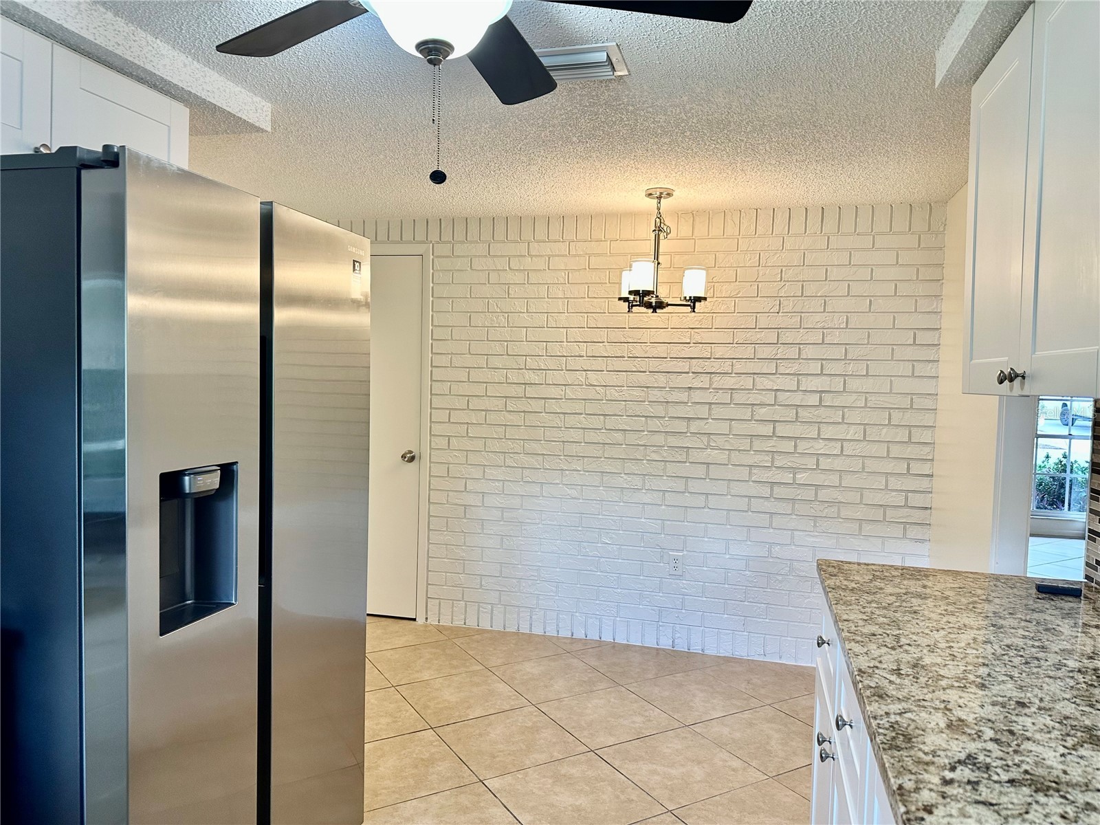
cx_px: 550
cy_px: 412
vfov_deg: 56.8
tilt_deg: -3.4
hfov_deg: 71.6
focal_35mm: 24
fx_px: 763
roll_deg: -1.9
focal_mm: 6.86
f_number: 1.78
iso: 160
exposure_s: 1/120
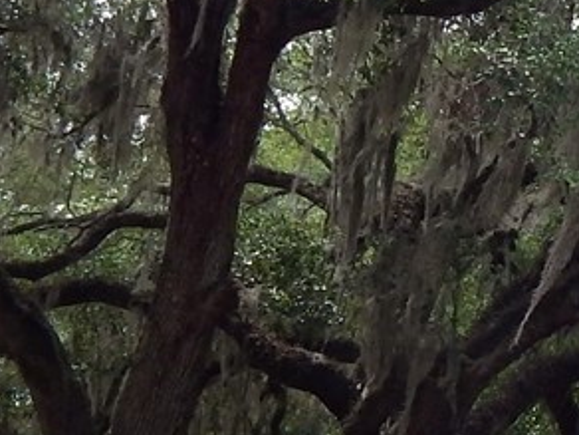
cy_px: 435
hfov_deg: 10.8
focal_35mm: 170
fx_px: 2843
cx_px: 1106
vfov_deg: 8.7
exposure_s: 1/640
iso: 125
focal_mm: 5.6
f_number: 3.2
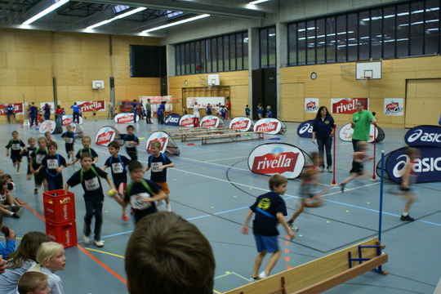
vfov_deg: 36.9
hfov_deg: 53.1
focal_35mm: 36
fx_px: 441
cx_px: 220
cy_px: 147
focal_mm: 24
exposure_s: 1/30
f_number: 4.5
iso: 400
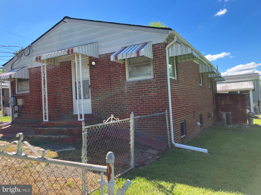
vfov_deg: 49.7
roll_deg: +4.4
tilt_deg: +2.9
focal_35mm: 28
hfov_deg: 63.4
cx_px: 130
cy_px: 98
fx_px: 211
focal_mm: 3.99
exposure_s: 1/810
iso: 32
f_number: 1.8
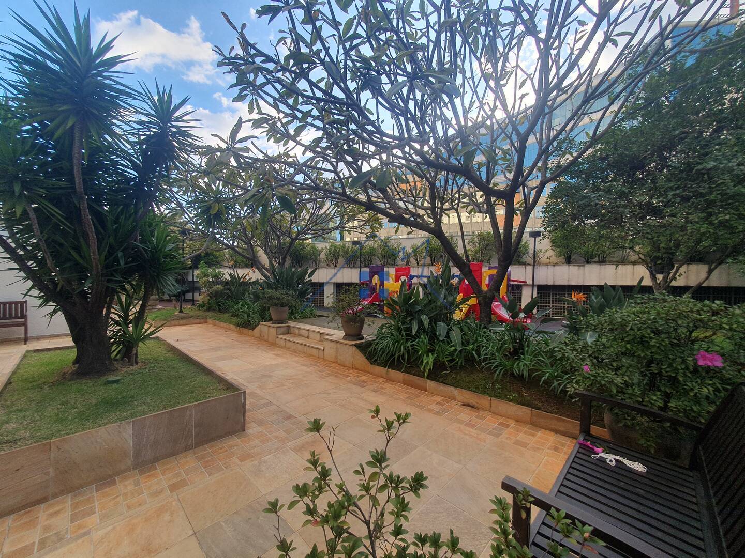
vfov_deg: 89.9
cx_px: 372
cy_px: 279
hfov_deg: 106.2
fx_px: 280
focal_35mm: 13
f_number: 2.2
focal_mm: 1.8
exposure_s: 1/255
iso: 50
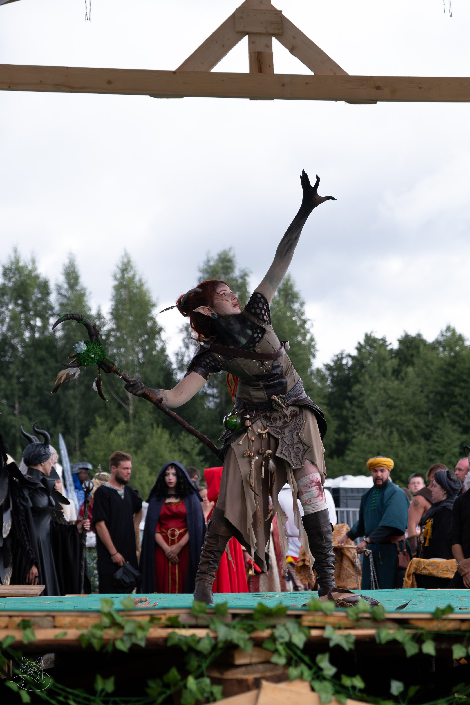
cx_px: 235
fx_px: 1625
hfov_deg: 16.5
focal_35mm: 83
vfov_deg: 24.5
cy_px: 352
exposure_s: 1/1250
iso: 500
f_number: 3.6
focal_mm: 55
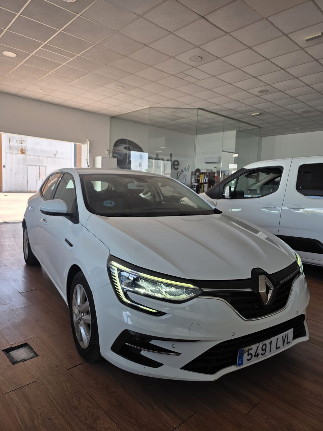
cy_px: 216
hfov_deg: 58.9
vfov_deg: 73.9
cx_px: 162
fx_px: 286
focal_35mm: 23
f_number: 1.7
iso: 16
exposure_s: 1/150
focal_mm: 6.3
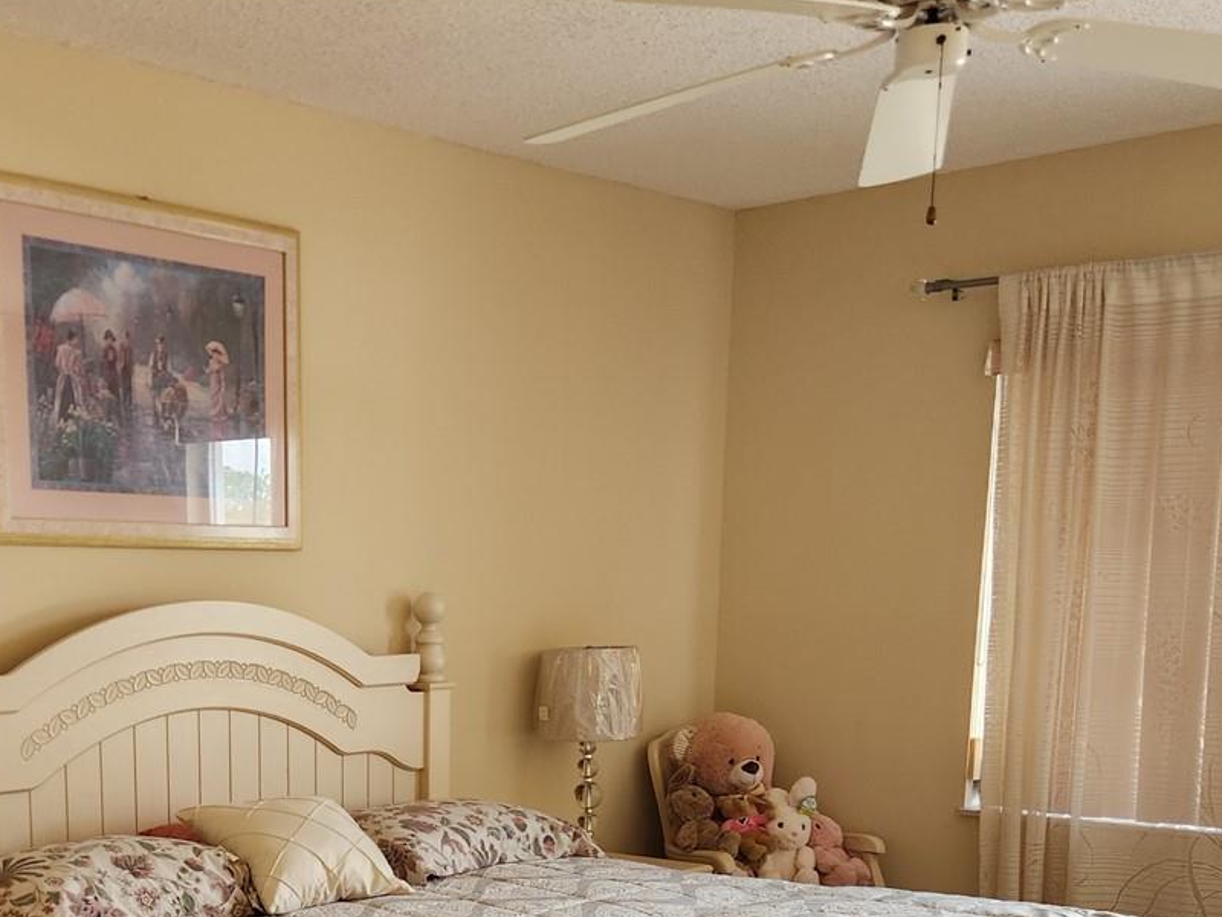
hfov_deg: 40.4
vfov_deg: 29.6
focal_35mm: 46
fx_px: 1624
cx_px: 350
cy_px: 902
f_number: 1.8
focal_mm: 5.4
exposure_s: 1/120
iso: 160
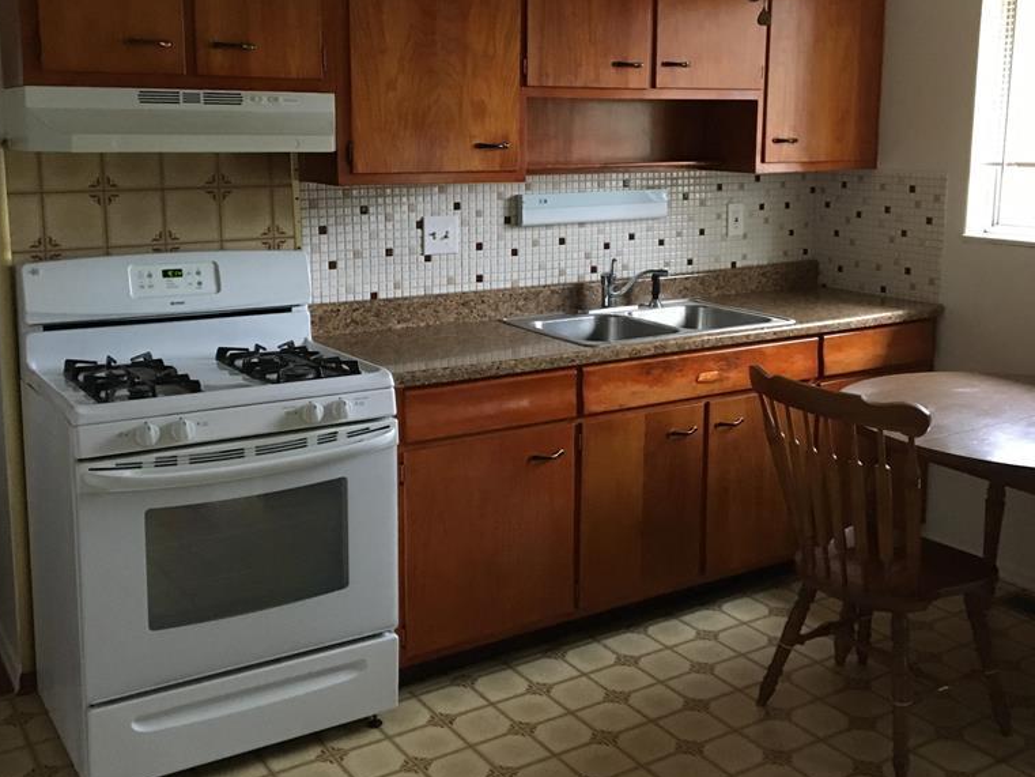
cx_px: 567
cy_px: 293
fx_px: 1166
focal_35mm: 39
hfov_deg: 47.8
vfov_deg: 36.6
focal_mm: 4.15
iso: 250
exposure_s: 1/30
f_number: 2.2
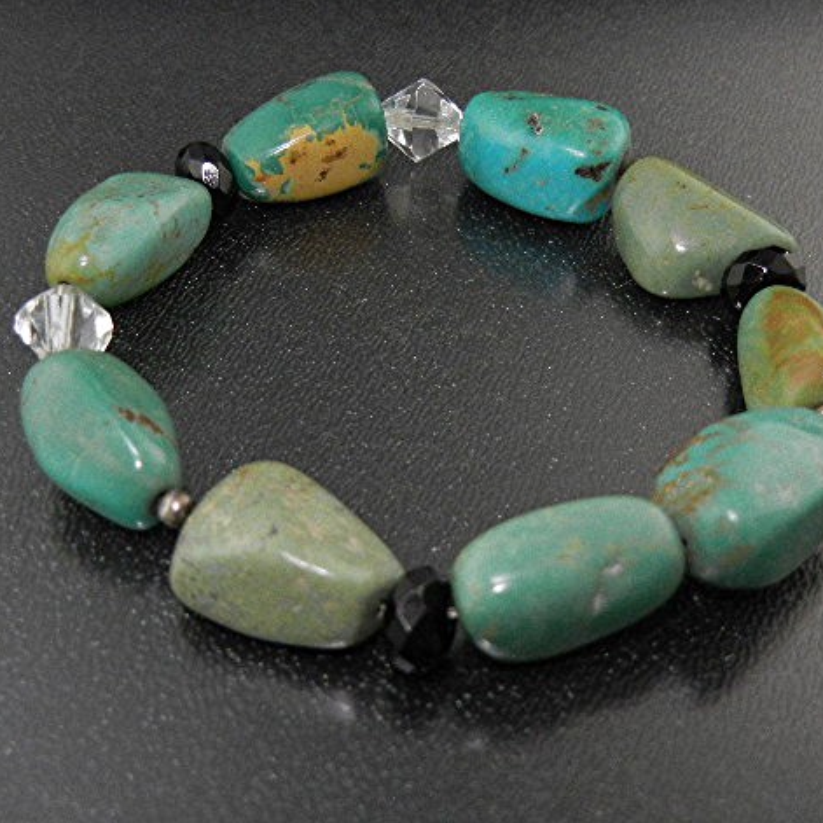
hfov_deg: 31.6
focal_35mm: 54
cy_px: 405
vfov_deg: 31.6
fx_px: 1453
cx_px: 440
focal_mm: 8.1
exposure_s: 1/30
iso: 800
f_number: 7.6
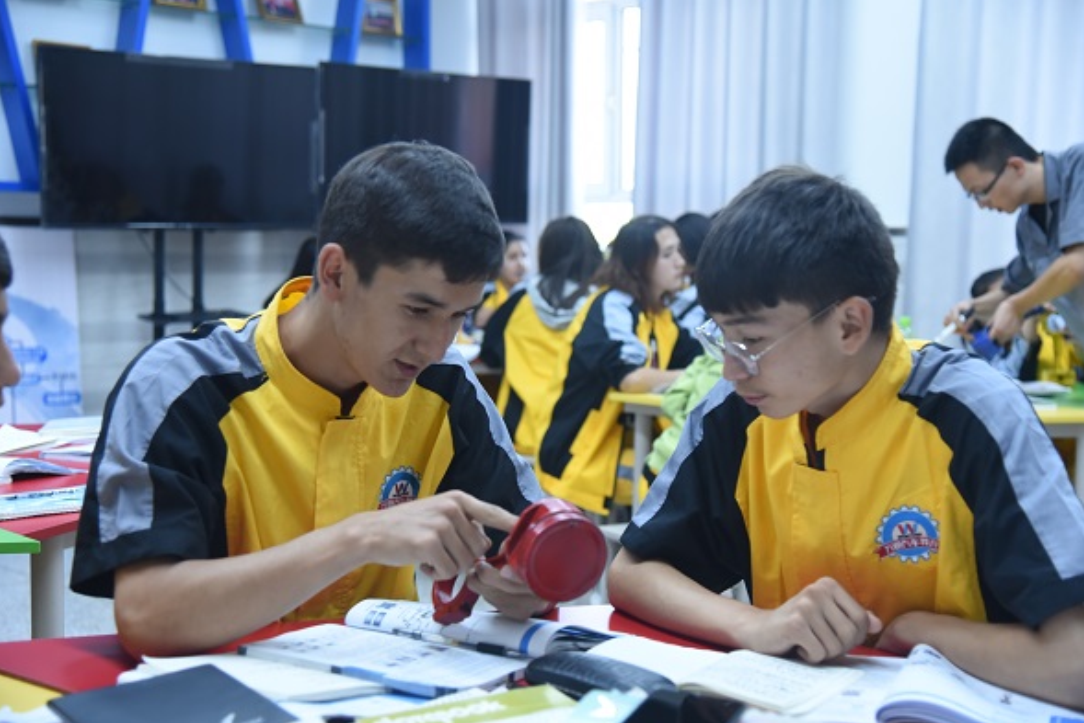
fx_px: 1687
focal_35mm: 56
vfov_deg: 24.2
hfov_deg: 35.6
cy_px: 366
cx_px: 536
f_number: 4
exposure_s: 1/125
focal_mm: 55
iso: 1600
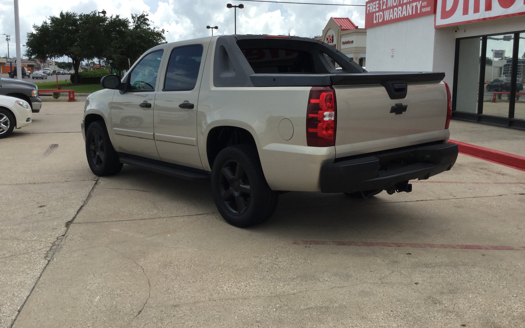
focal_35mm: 36
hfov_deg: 54.0
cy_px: 135
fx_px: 515
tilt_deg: -7.2
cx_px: 281
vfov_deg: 35.2
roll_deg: -1.8
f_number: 2.4
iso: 25
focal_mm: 3.3
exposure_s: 1/1006
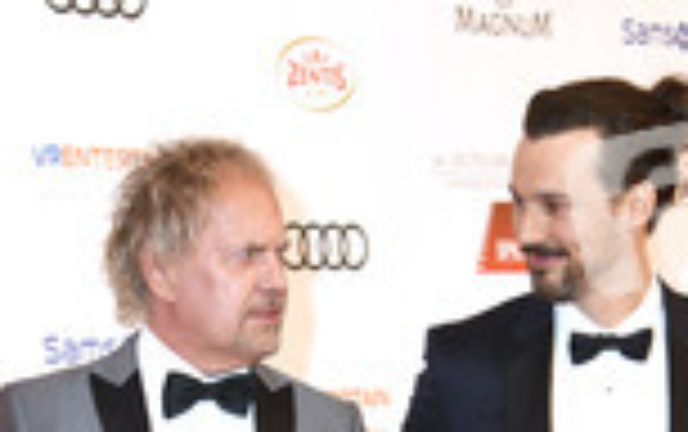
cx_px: 387
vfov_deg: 7.0
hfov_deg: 11.6
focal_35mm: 181
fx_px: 3398
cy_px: 864
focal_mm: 68
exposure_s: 1/125
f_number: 6.3
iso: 250
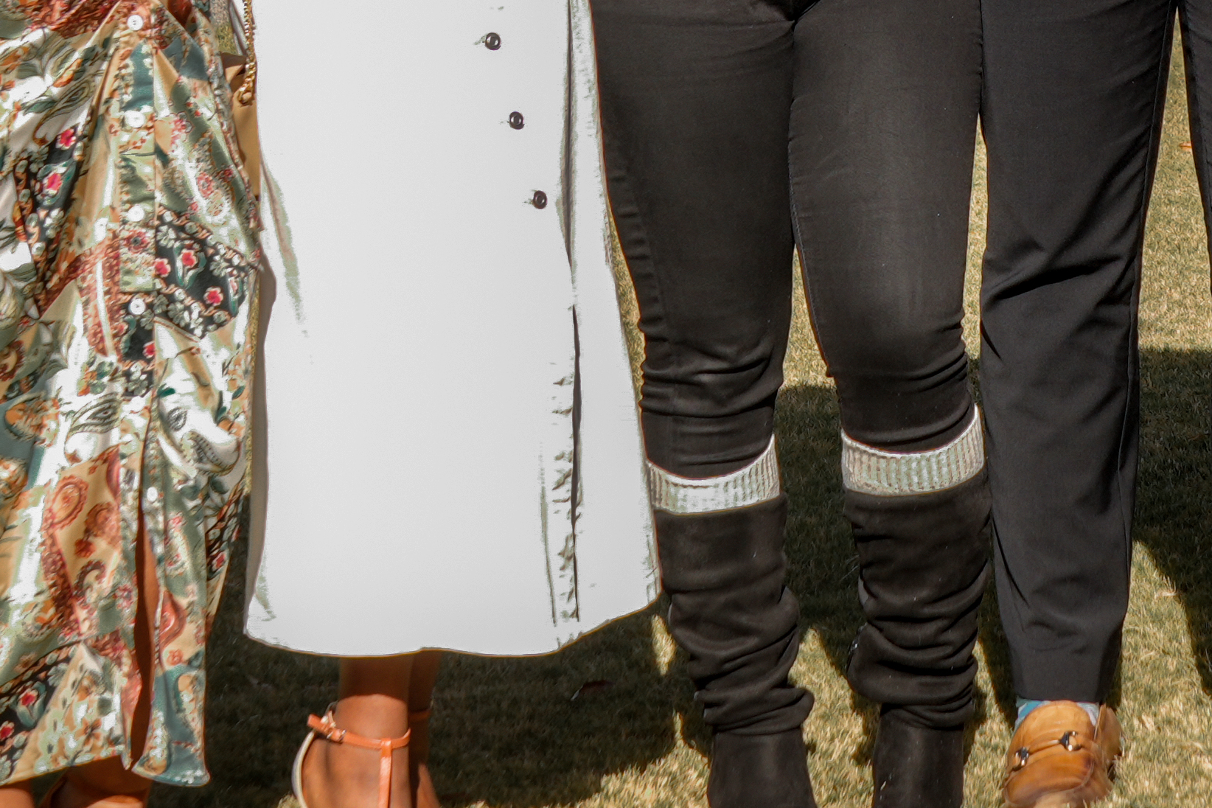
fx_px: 5517
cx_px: 1059
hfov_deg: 12.5
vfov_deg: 8.3
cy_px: -159
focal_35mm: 164
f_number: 5.6
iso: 50
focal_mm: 29
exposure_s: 1/200
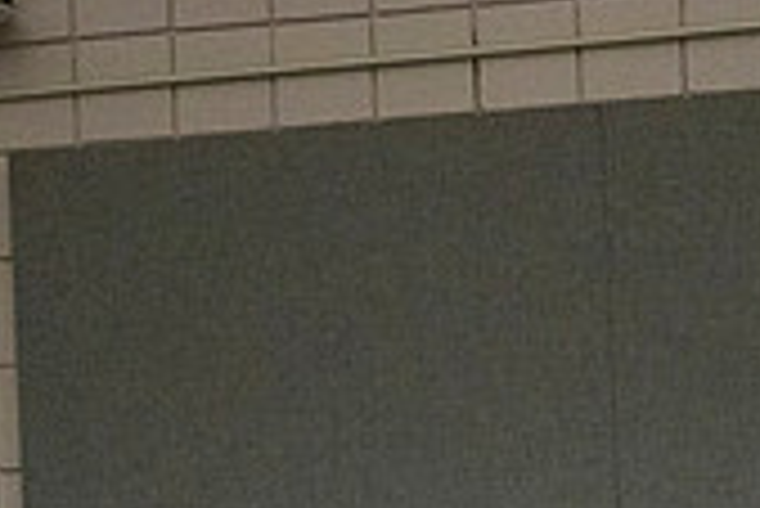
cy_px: 861
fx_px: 5071
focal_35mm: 240
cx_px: 832
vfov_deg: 5.7
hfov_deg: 8.5
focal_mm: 70
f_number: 4
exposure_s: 1/500
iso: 10000
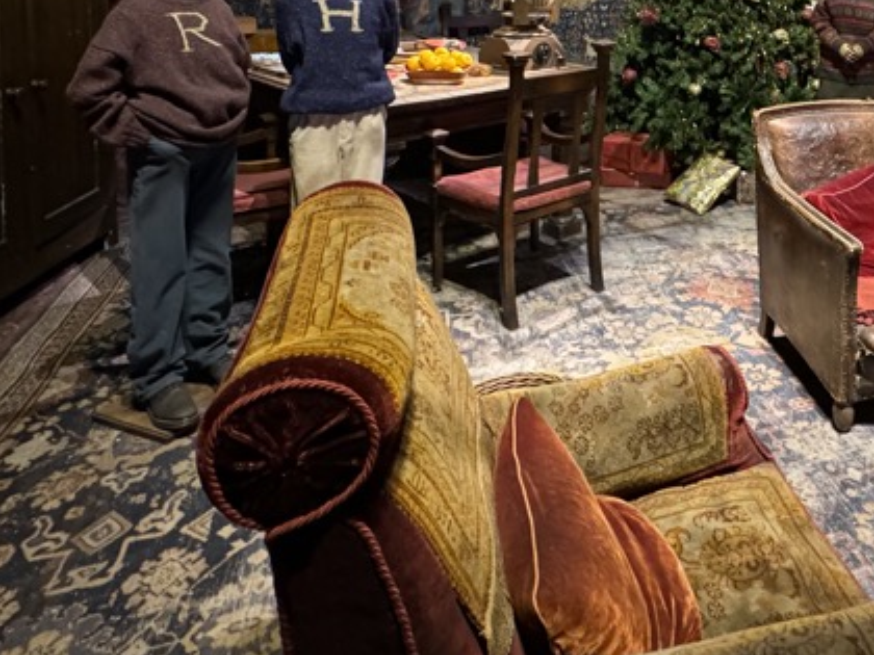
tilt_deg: -2.7
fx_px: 808
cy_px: -23
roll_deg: -1.0
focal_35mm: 32
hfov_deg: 53.5
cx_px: 683
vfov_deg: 38.4
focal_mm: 2.22
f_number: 2.2
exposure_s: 1/33
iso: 1250
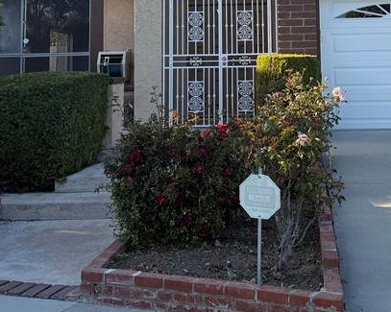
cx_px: 260
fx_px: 682
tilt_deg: +5.6
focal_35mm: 59
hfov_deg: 31.7
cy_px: -7
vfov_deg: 24.5
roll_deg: +1.1
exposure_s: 1/1653
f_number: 1.78
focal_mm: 6.76
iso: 80
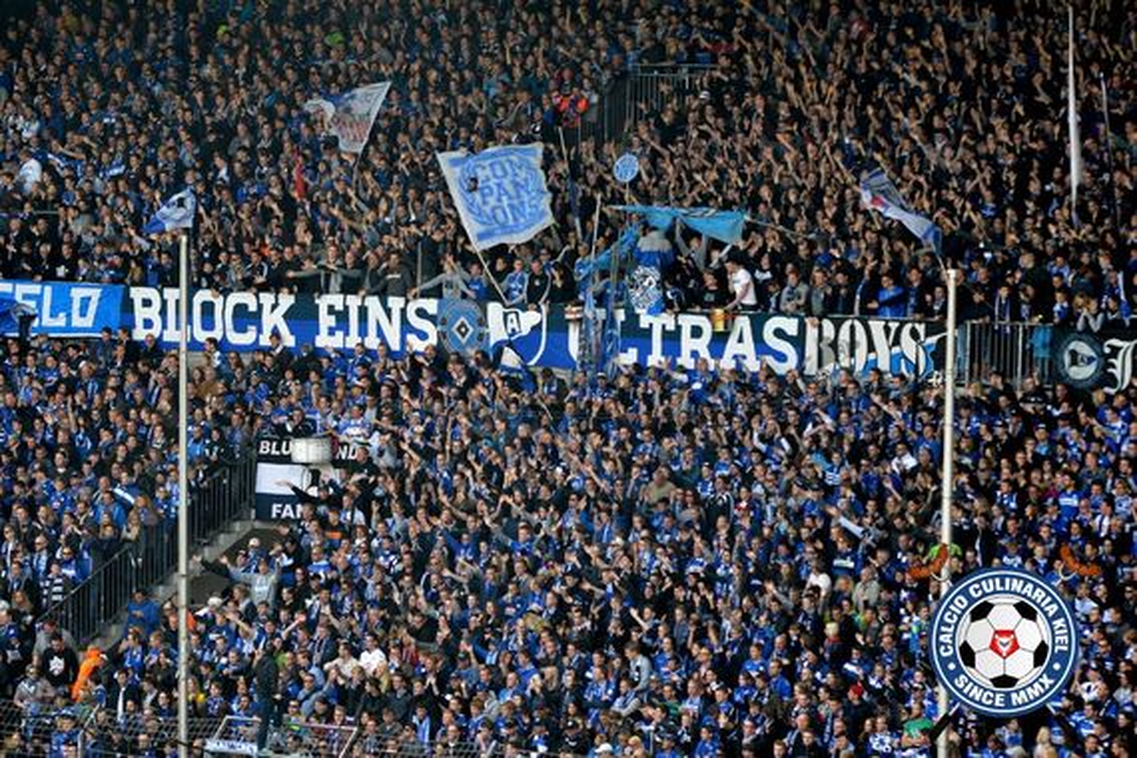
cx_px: 568
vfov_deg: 8.2
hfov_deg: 12.2
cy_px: 379
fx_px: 5306
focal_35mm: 168
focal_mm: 112
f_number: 2.8
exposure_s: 1/160
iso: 100
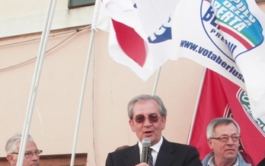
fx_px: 844
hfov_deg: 17.8
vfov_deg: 11.0
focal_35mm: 117
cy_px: 186
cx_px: 142
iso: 80
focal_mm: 8.5
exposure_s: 1/125
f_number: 4
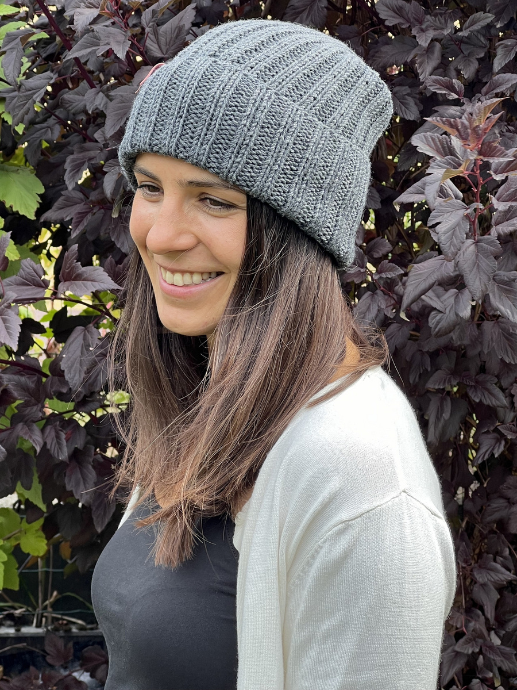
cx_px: 258
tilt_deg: -2.9
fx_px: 1533
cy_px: 345
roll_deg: +0.4
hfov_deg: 19.1
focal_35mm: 77
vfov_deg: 25.3
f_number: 2.8
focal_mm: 9
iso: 32
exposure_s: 1/99
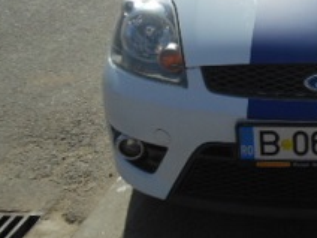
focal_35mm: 59
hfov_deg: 30.1
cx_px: 329
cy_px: 10
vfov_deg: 23.9
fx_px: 540
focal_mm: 4.5
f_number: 10.2
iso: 80
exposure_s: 1/250
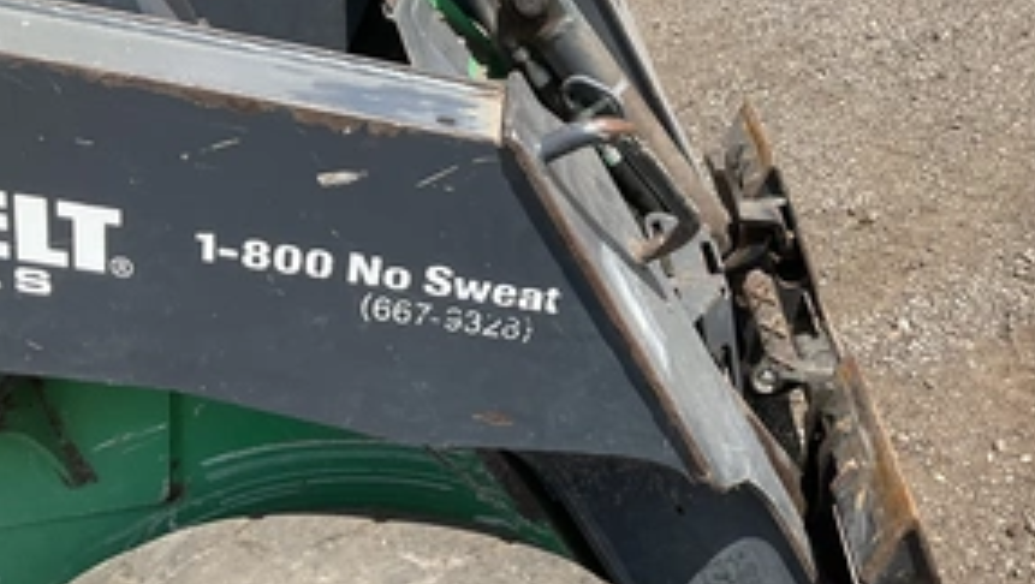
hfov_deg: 45.4
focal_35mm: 44
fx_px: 1209
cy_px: 303
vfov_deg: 27.2
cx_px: 714
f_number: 1.8
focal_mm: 3
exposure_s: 1/1279
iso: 25
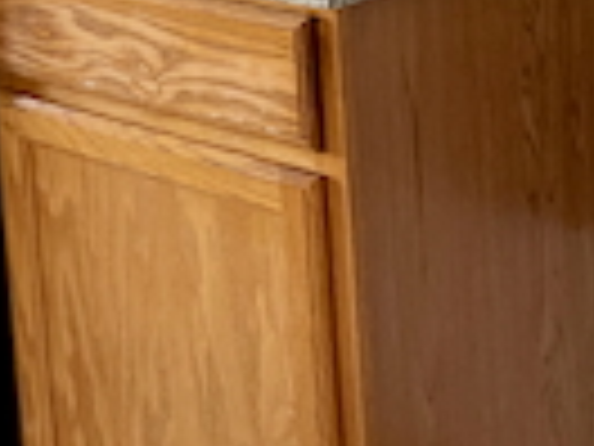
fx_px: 2162
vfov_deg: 11.3
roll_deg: +6.1
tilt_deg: -8.6
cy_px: -203
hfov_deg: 14.8
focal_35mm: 126
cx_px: -230
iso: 125
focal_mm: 4.2
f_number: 1.6
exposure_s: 1/114
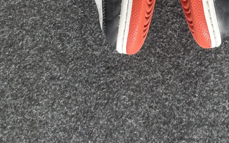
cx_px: 162
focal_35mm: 115
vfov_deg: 10.7
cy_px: -113
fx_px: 718
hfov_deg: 18.1
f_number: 1.78
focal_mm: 6.86
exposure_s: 1/50
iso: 200
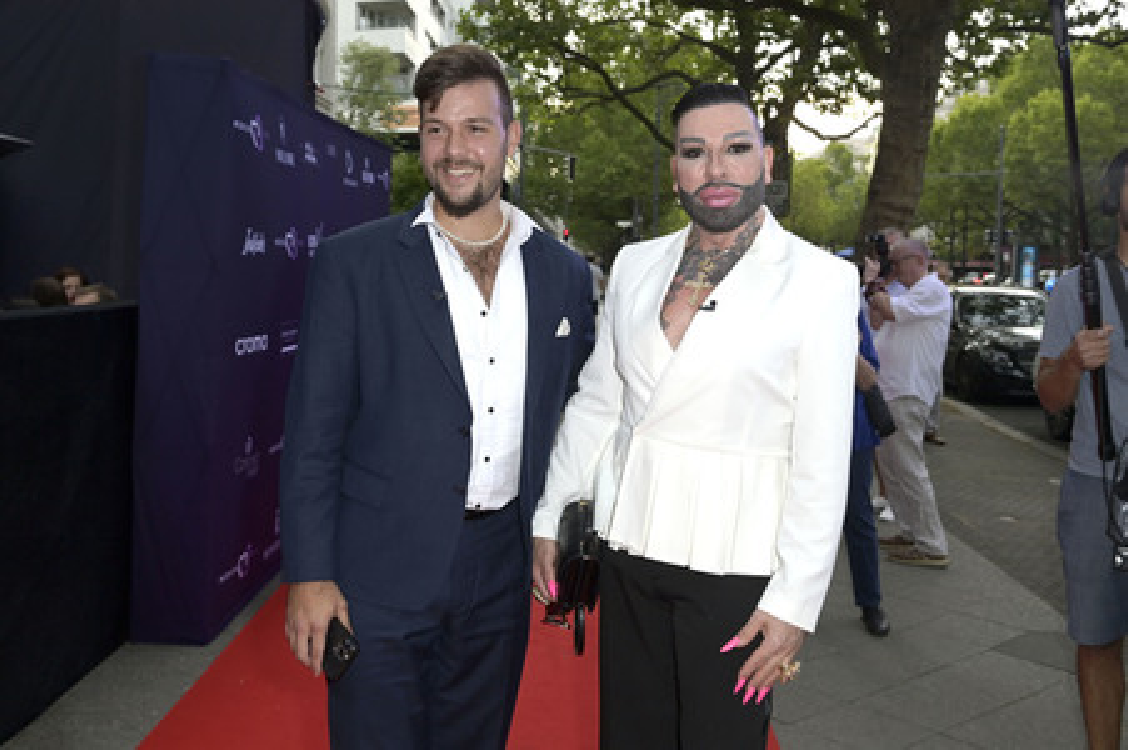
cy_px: 375
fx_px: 1190
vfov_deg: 35.0
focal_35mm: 38
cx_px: 564
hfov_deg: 50.7
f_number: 5.6
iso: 1000
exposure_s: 1/250
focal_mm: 38
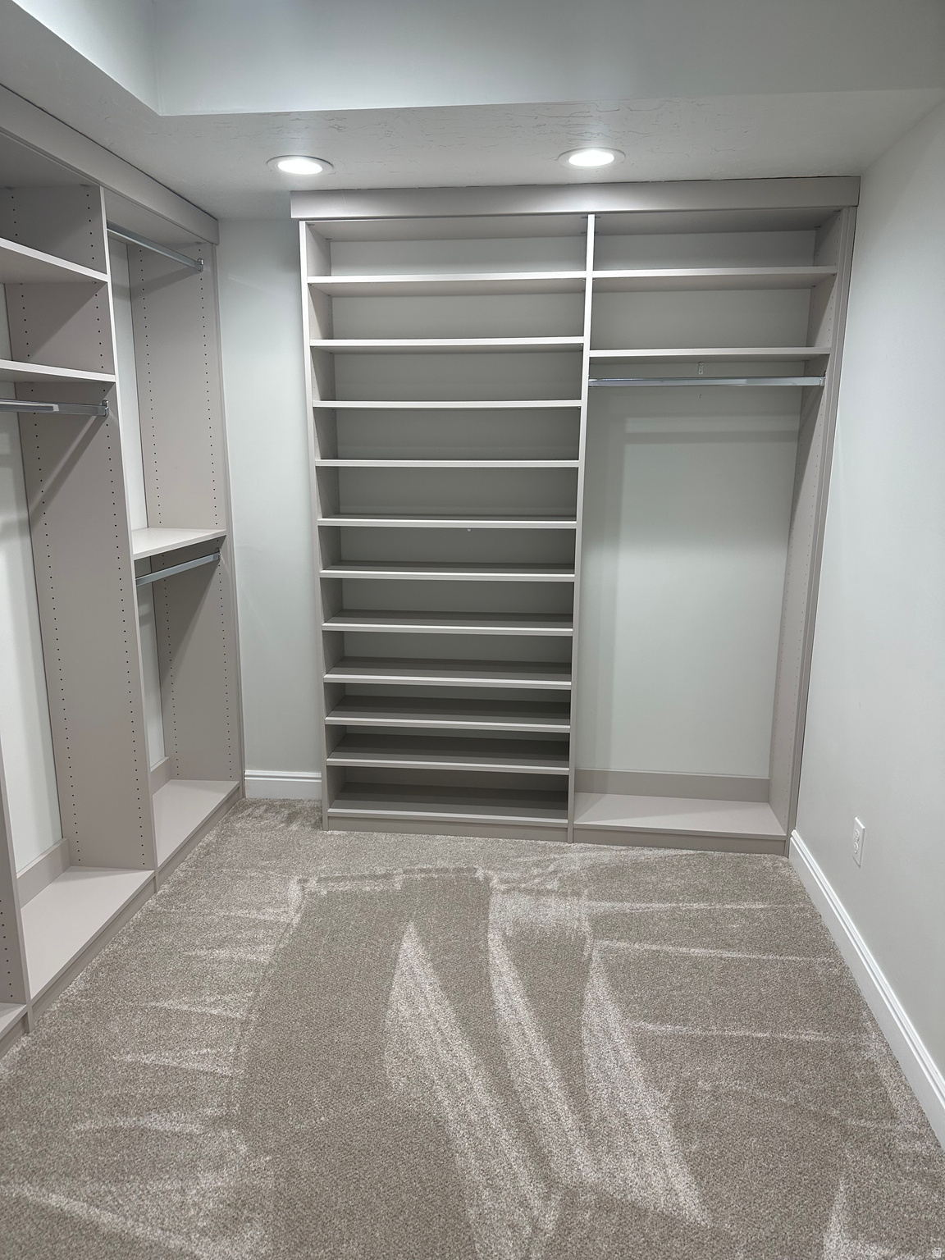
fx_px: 874
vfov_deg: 71.6
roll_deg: -1.1
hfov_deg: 56.8
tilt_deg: -12.6
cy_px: 630
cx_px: 472
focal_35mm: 24
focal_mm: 6.86
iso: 125
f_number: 1.78
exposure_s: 1/120
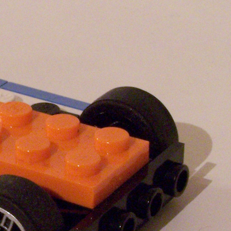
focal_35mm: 201
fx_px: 1518
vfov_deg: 8.7
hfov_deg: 8.6
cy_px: 146
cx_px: -58
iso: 400
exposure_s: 1/2
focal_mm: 12.4
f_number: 8
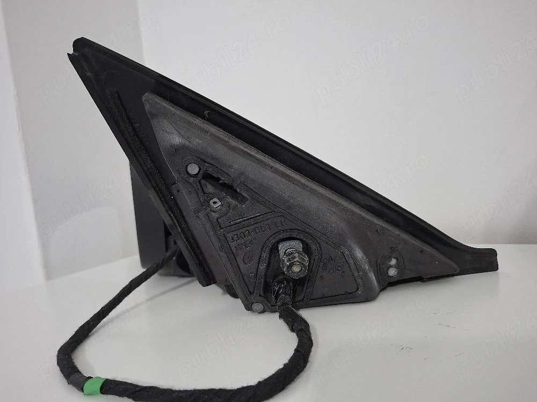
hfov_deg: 73.9
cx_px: 268
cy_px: 201
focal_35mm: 23
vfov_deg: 58.9
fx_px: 357
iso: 400
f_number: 1.8
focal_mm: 5.54
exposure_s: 1/33
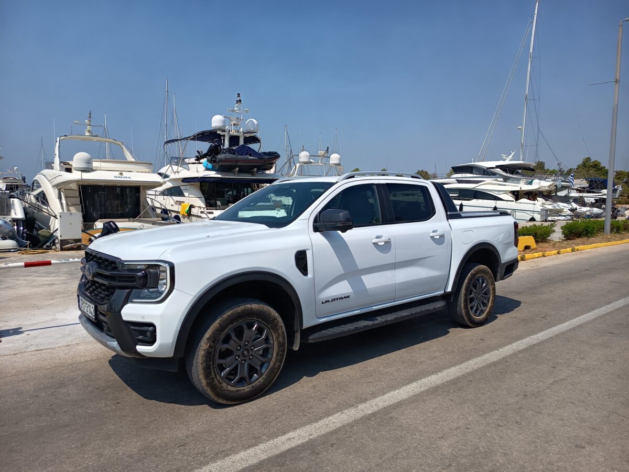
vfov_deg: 56.8
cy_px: 236
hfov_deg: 71.6
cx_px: 314
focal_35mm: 24
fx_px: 436
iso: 51
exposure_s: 1/909
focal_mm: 5.24
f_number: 1.7
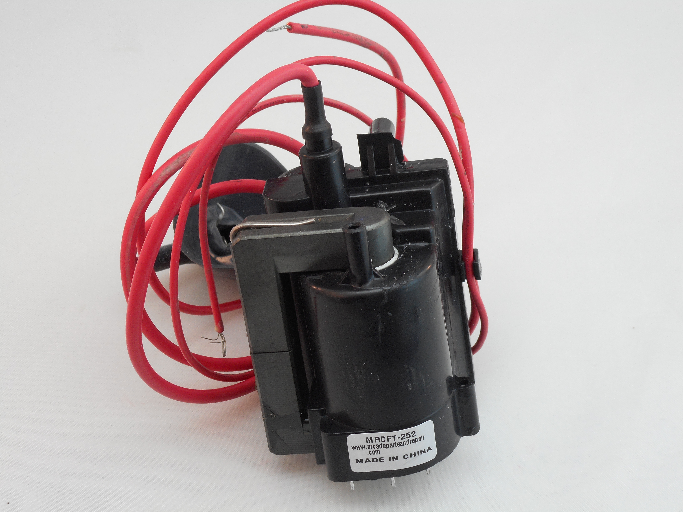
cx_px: 342
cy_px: 256
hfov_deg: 32.7
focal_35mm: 59
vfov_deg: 24.8
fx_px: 1164
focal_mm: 10.5
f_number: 5.1
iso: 140
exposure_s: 1/30
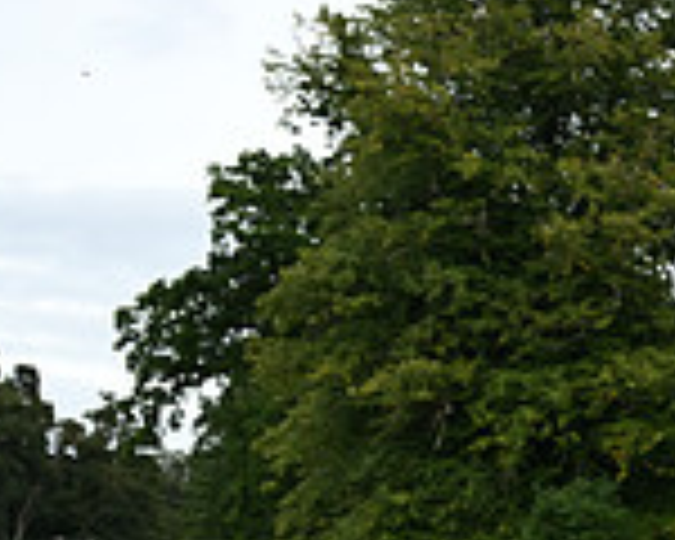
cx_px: 1238
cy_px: 668
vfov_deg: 10.7
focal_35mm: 142
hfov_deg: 12.4
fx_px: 2837
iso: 500
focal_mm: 39
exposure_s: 1/1250
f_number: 4.5
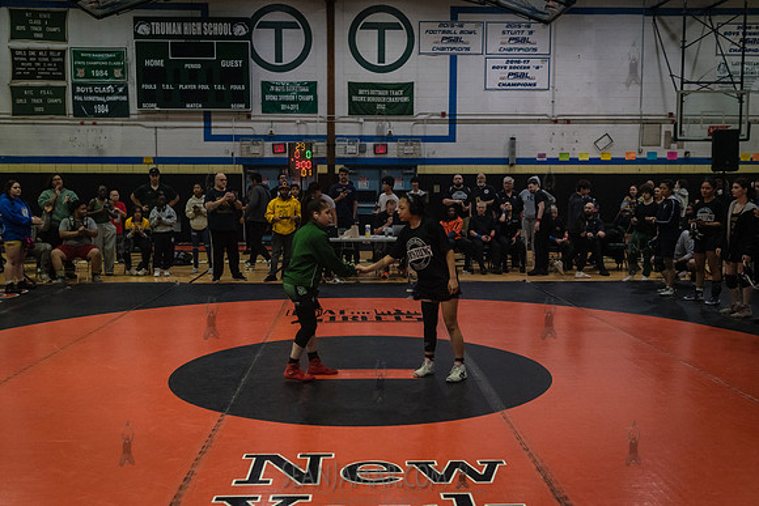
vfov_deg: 37.0
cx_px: 380
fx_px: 756
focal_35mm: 36
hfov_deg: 53.3
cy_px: 253
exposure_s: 1/1000
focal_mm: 35
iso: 5000
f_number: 3.2
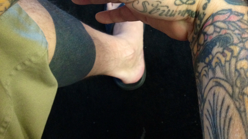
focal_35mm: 51
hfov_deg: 40.6
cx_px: 124
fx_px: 335
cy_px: -1
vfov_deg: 22.5
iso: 250
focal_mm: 4.28
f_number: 2.4
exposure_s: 1/20
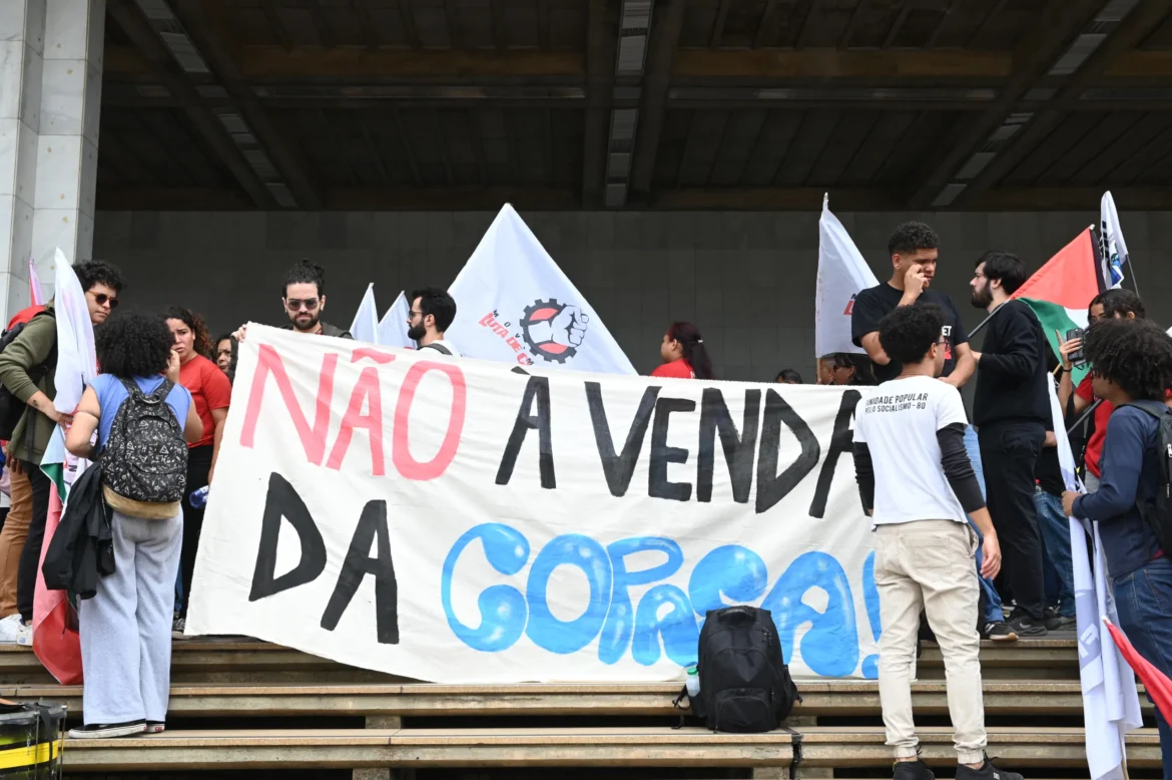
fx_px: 1301
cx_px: 586
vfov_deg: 33.3
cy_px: 390
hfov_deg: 48.5
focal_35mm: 40
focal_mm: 40
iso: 1250
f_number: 11
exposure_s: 1/400
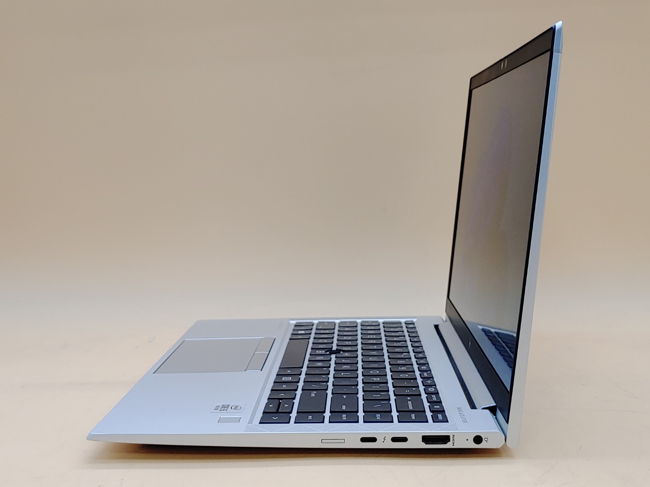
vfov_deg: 31.5
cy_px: 244
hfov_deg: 41.2
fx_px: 864
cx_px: 325
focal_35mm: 46
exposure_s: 1/120
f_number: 1.8
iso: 50
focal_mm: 4.36
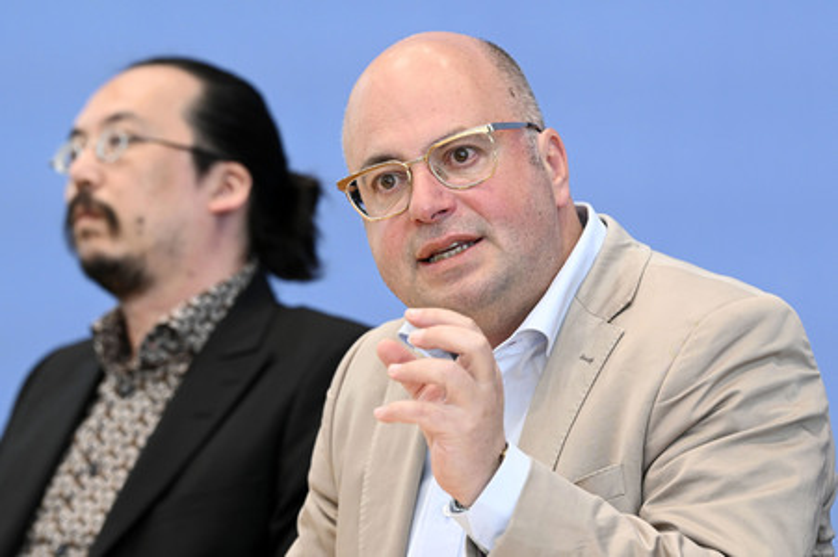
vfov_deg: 7.6
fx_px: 4187
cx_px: 419
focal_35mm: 180
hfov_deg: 11.4
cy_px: 278
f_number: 5.6
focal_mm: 180
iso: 3200
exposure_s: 1/500
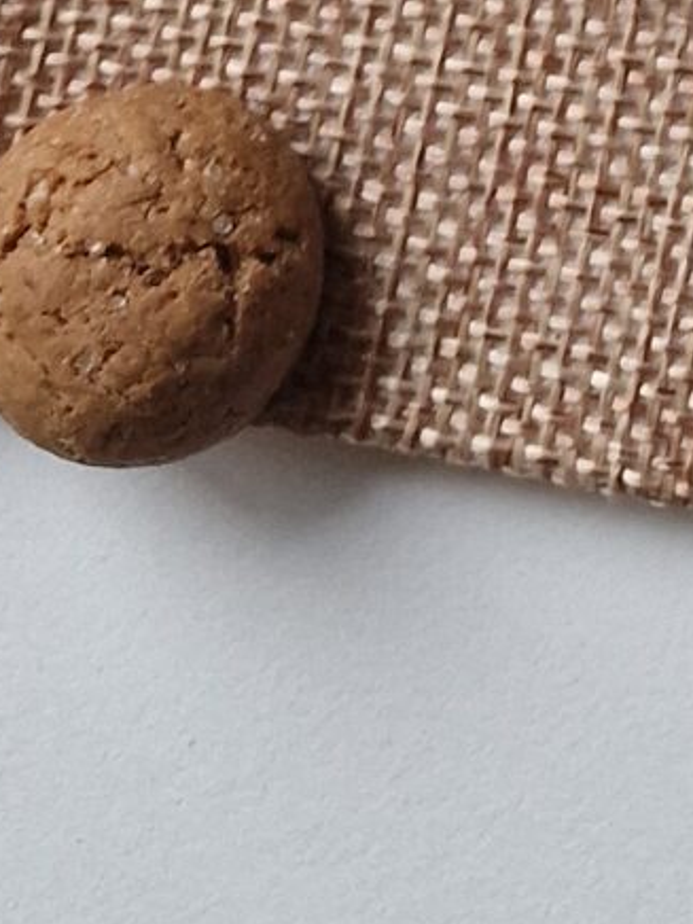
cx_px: 1562
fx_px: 3604
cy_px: -1392
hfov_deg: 9.9
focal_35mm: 135
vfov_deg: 11.6
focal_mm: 6.4
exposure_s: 1/100
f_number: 1.8
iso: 320
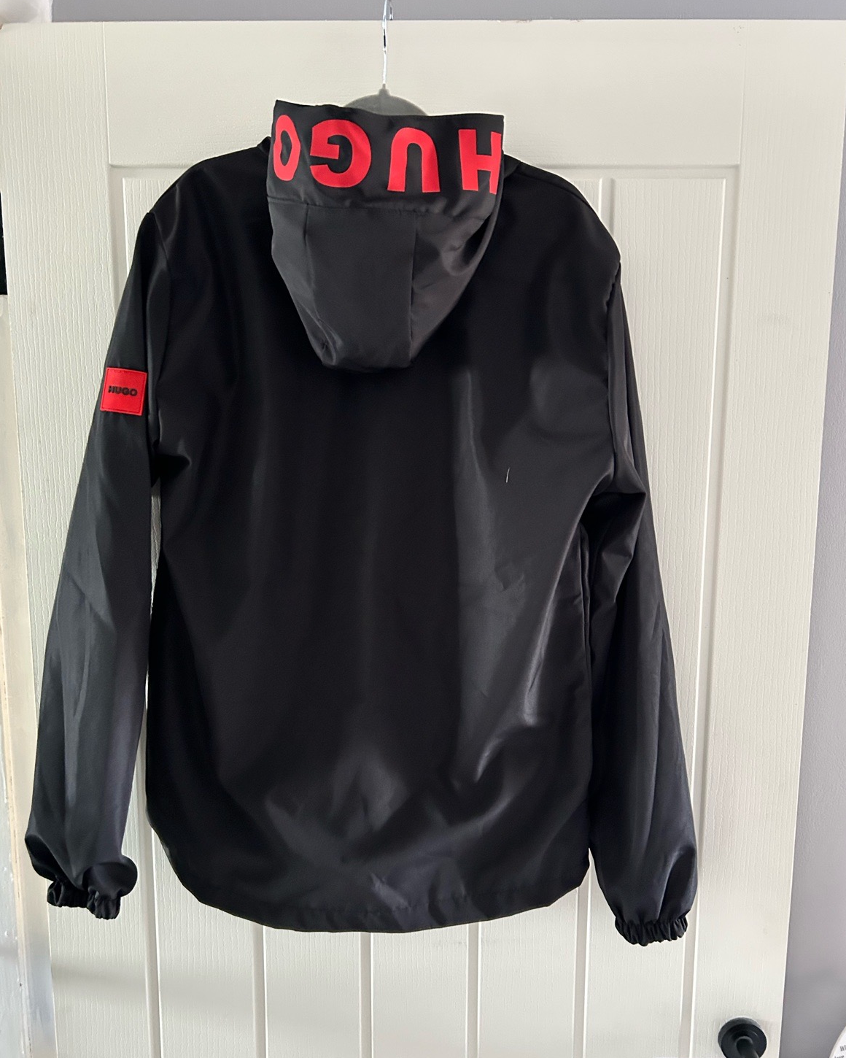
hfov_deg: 51.5
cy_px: 552
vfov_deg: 62.2
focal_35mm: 28
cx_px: 425
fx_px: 876
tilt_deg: -7.3
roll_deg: -0.1
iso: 640
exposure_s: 1/38
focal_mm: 5.7
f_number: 1.5
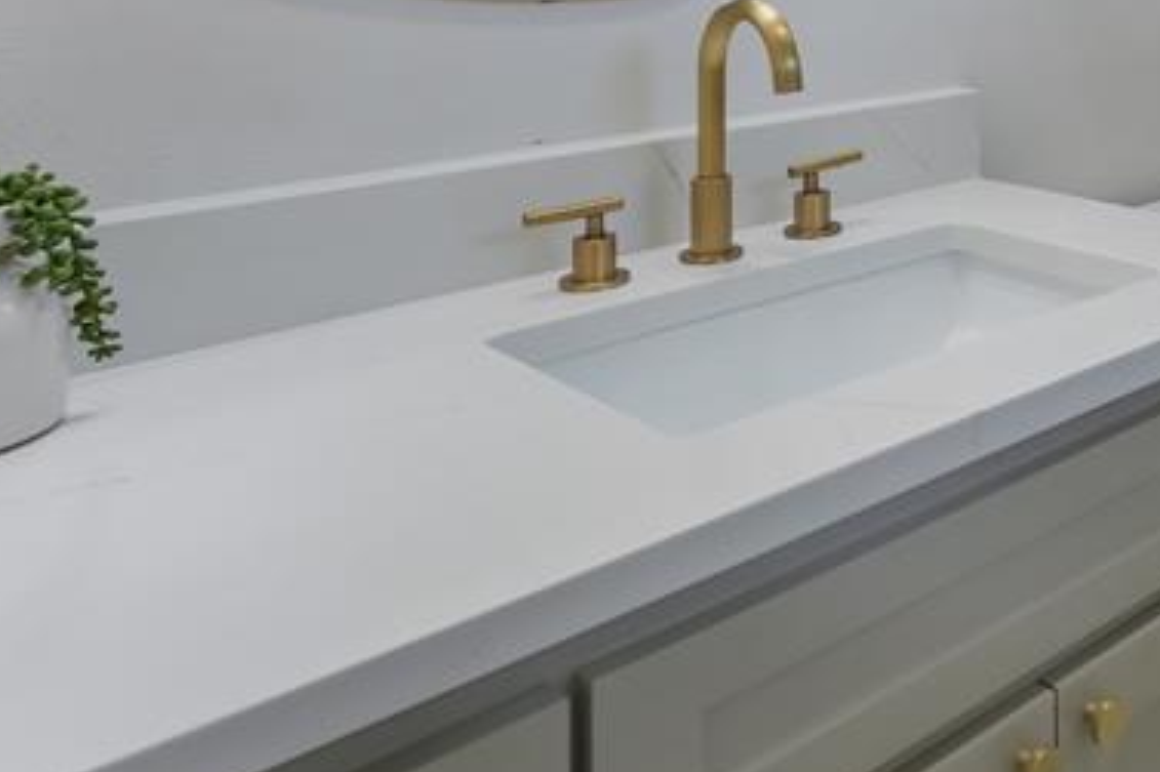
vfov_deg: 31.4
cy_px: -58
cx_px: 1231
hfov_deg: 41.9
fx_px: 1224
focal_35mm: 38
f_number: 9
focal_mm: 14
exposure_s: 1/15
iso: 500
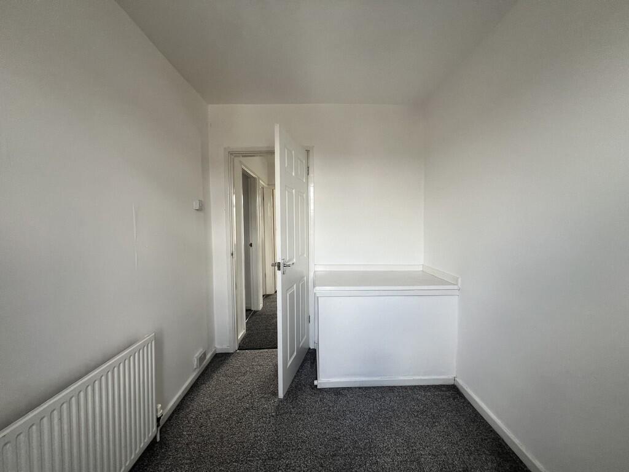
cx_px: 314
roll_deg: +0.7
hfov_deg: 106.2
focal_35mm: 13
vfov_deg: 89.9
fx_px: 236
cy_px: 236
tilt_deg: -1.9
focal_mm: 1.57
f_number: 1.8
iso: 80
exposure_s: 1/99
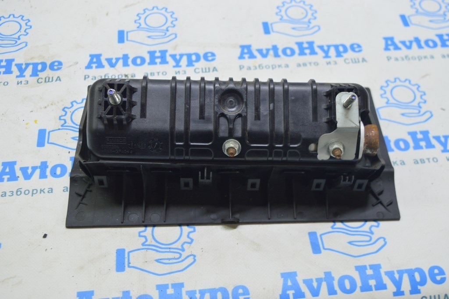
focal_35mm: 46
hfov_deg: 42.4
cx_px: 224
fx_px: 579
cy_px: 150
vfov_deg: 28.9
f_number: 5.6
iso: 400
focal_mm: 31
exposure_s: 1/20
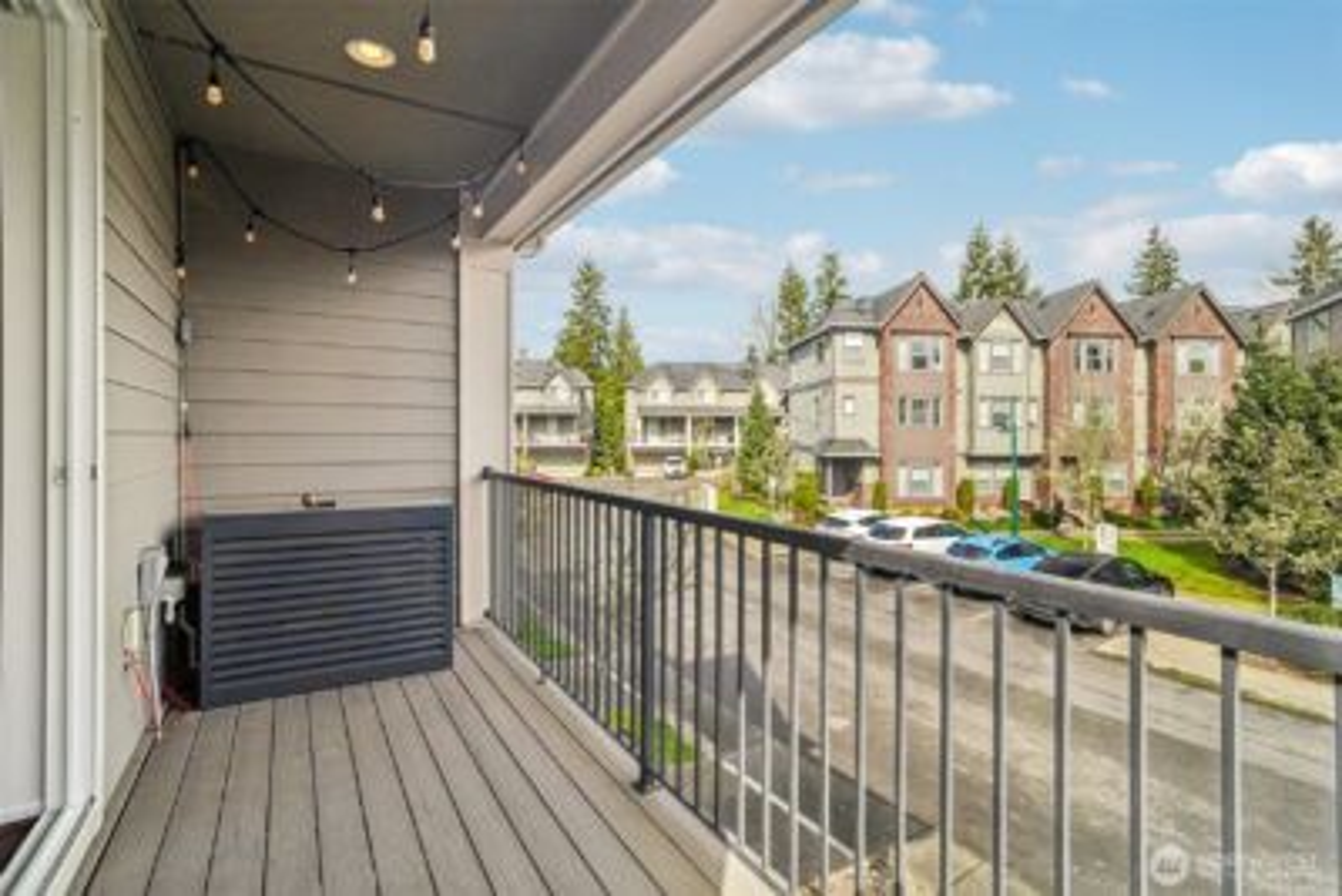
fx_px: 597
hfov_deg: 96.7
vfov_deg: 73.8
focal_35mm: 16
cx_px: 671
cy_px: 448
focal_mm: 16
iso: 1600
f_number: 8
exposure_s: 1/1600
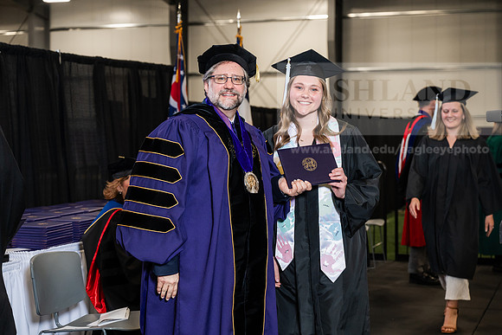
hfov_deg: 30.5
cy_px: 168
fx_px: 921
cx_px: 251
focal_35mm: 66
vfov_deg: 20.6
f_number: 4
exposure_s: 1/200
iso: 1250
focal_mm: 66
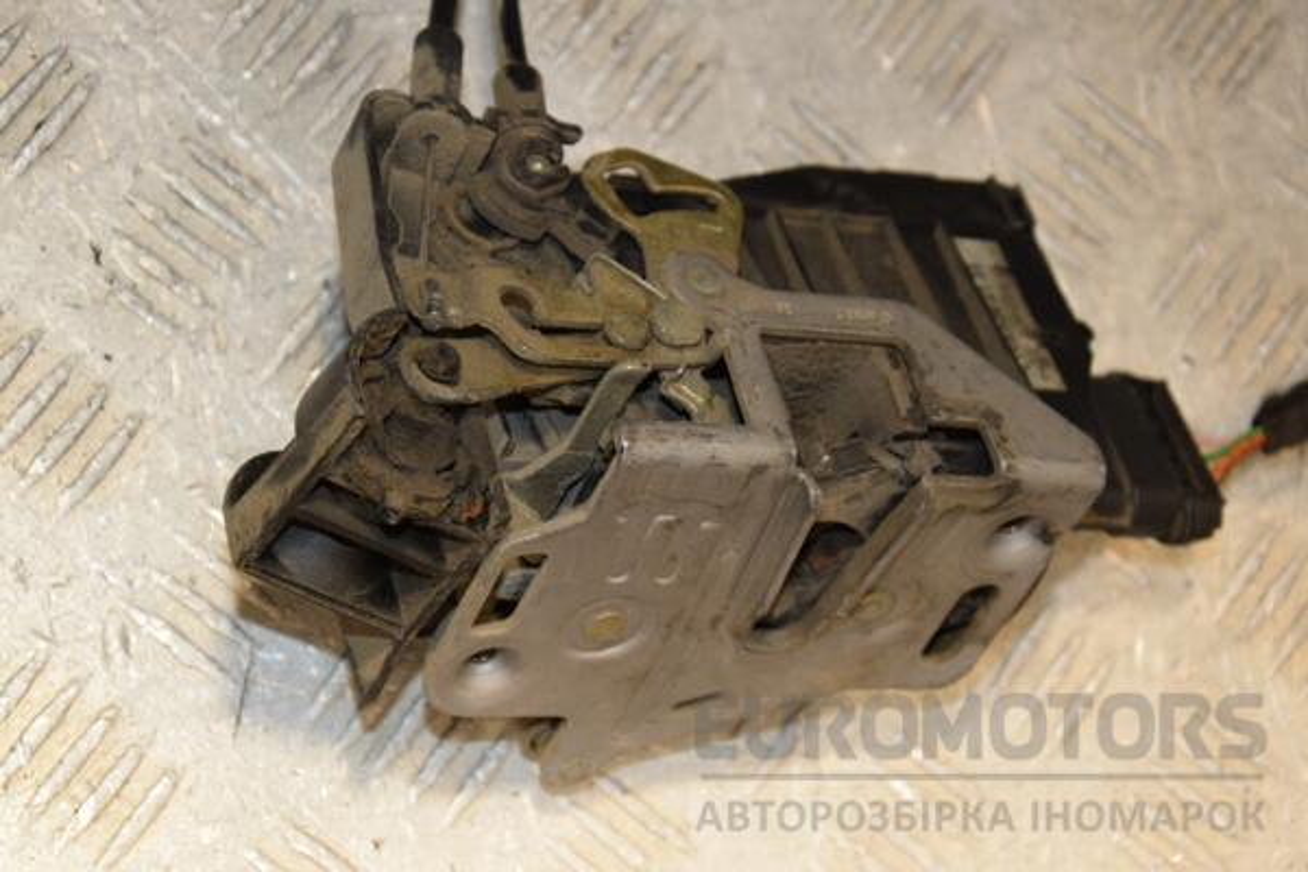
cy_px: 436
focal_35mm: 99
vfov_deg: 13.8
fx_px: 3597
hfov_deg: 20.6
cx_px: 654
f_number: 7.1
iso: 800
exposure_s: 1/200
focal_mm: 66
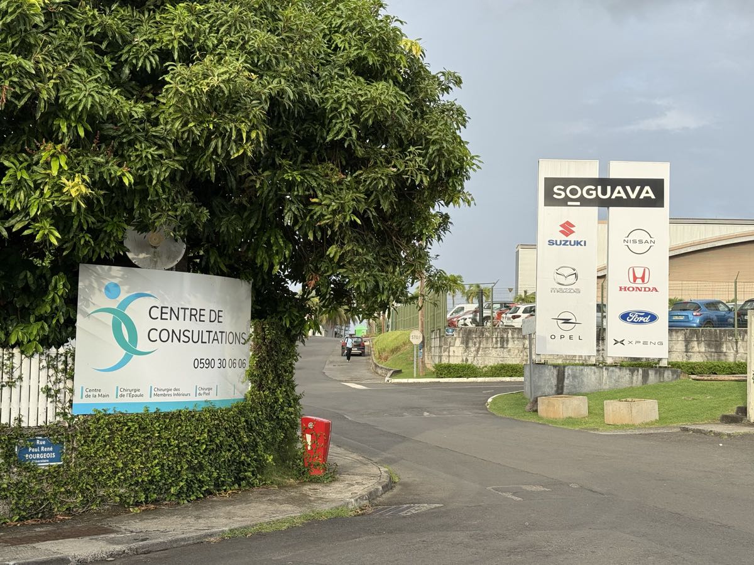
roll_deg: -1.5
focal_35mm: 48
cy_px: 282
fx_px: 1046
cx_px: 377
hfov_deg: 39.7
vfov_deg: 30.3
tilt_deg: +4.0
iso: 64
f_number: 1.78
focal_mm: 6.76
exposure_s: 1/1203
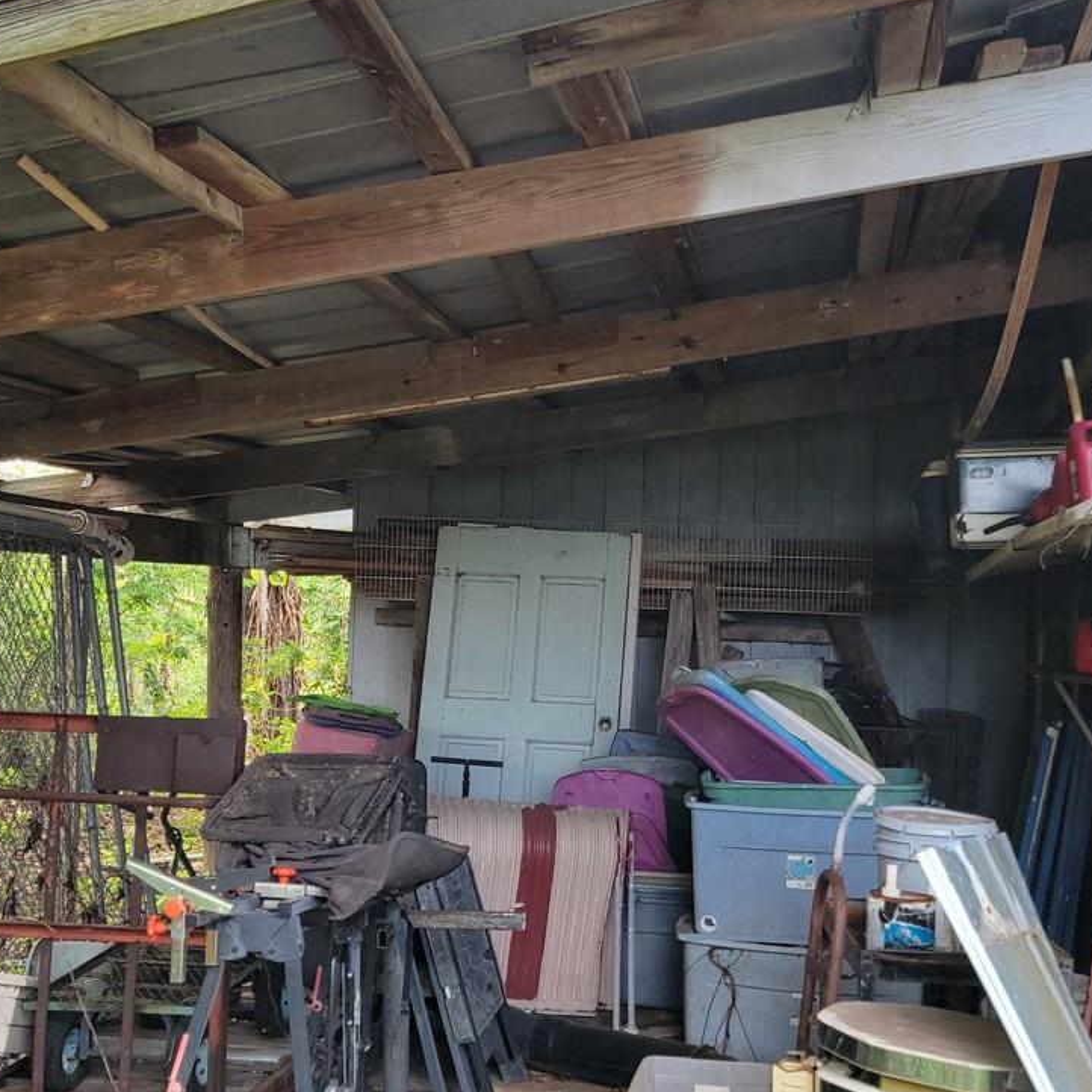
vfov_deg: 36.1
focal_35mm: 47
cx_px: 510
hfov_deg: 36.0
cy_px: 551
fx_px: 1677
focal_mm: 6.7
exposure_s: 1/120
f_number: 1.8
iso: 40
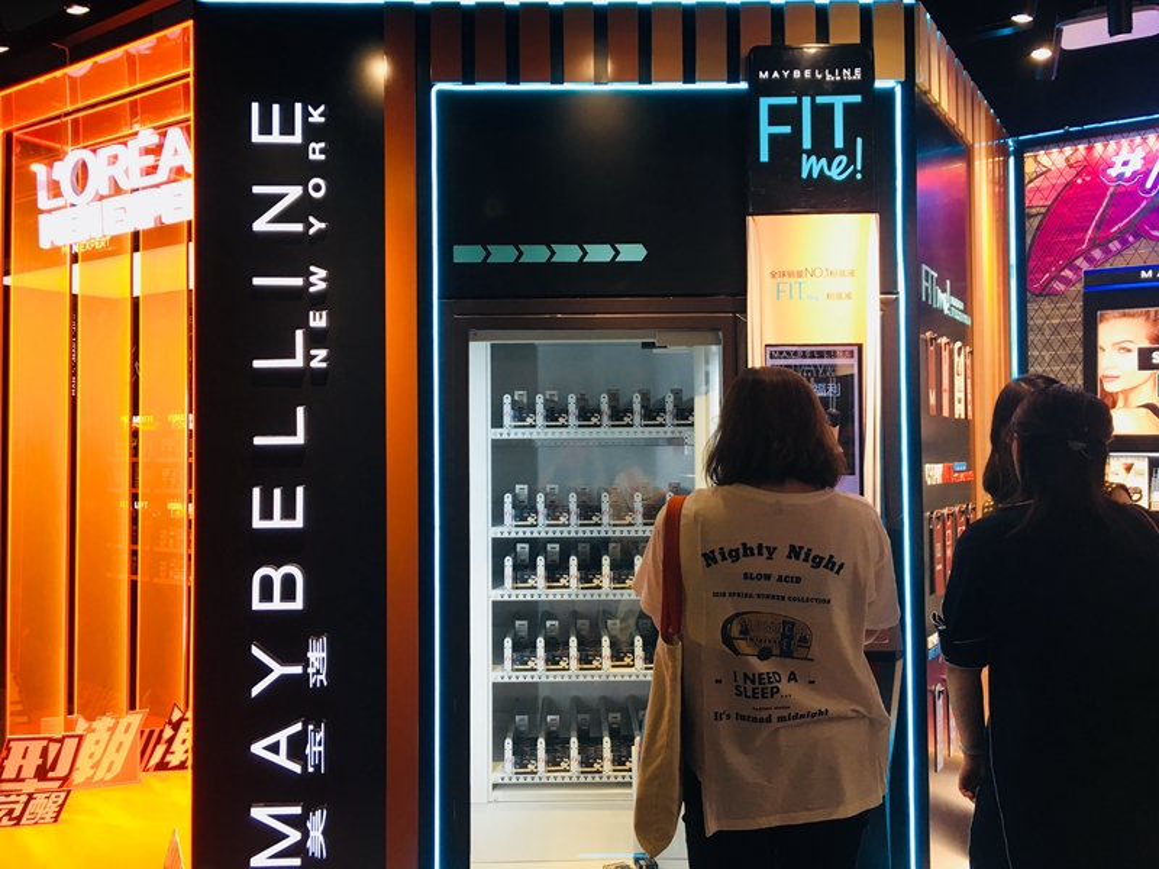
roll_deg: +0.8
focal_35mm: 29
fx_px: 971
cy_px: 434
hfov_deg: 61.7
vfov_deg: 48.2
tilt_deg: +2.4
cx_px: 580
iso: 25
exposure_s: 1/33
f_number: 2.2
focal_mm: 4.15
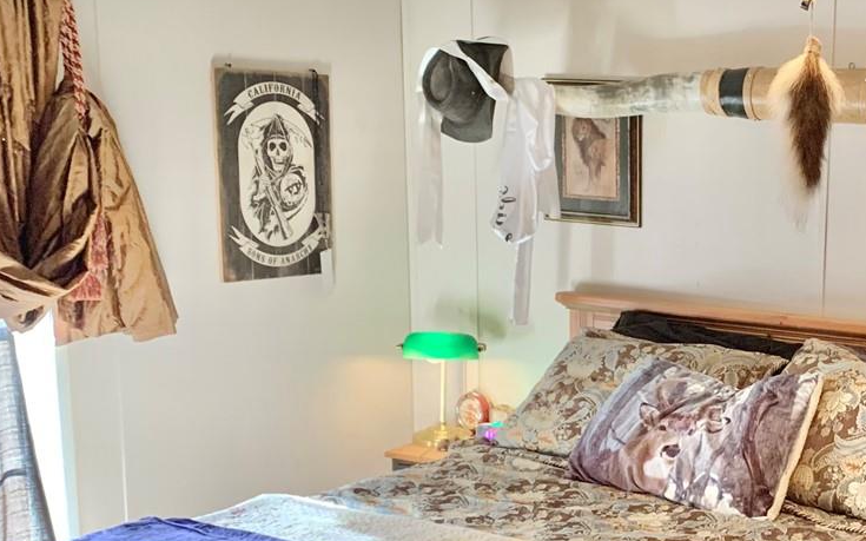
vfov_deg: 21.4
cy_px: 430
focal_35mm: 60
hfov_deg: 32.7
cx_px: 742
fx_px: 1416
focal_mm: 4.25
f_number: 1.8
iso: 320
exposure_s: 1/40
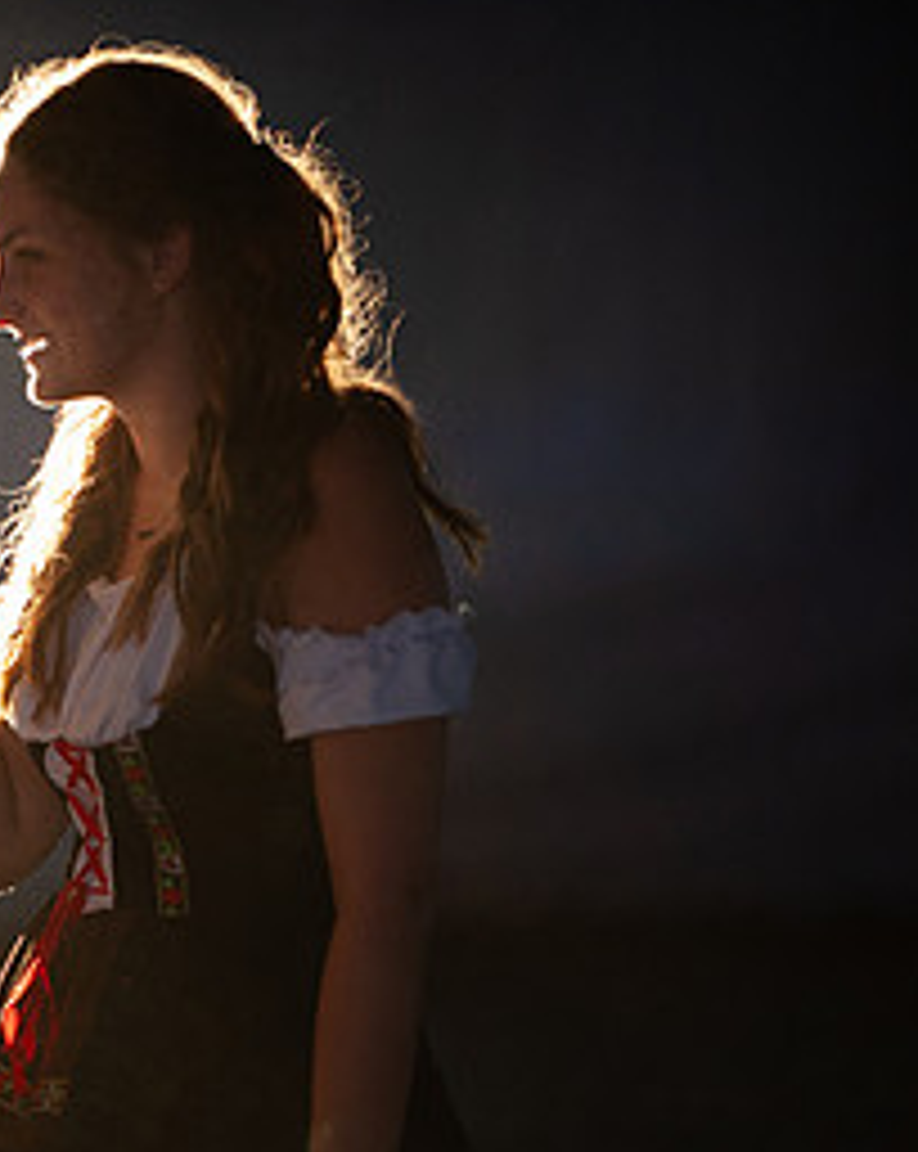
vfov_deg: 5.9
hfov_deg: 4.7
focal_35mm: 330
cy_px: 837
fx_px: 11234
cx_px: -306
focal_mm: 155
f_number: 2.8
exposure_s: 1/400
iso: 200
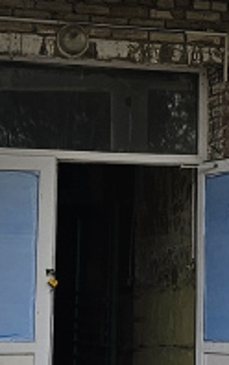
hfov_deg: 8.1
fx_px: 1595
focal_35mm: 160
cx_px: 308
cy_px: 32
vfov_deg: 13.0
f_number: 1.8
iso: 32
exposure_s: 1/812
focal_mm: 5.4
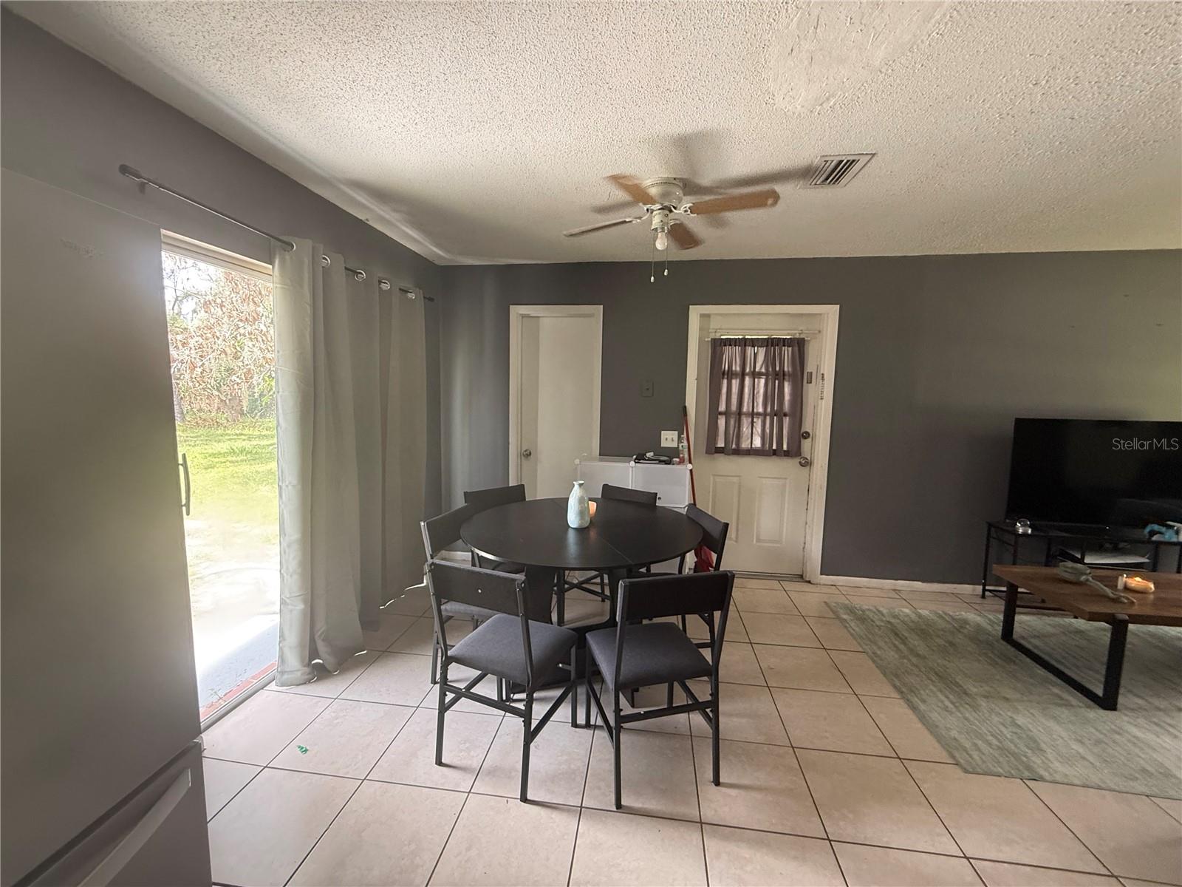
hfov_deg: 102.1
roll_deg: -0.2
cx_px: 591
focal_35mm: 14
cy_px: 444
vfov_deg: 85.7
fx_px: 478
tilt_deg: -4.7
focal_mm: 2.22
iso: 400
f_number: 2.2
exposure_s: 1/83
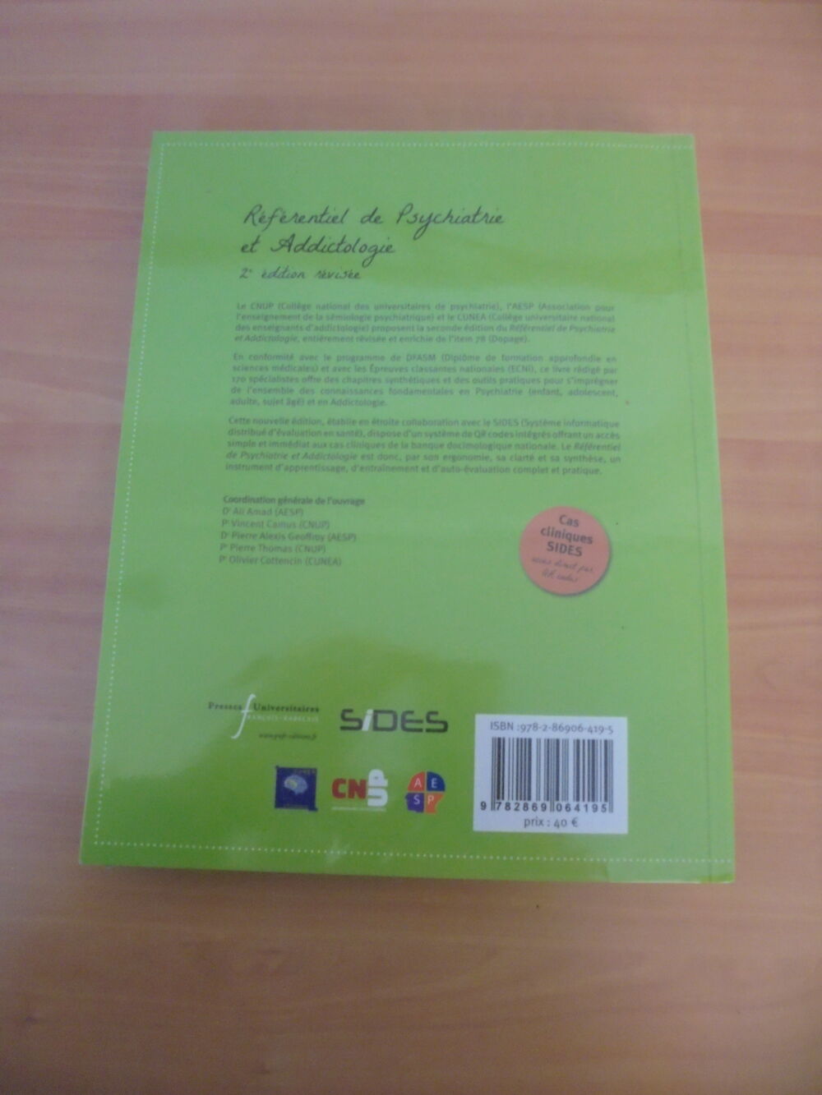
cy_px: 548
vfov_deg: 67.3
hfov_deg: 53.1
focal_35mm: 26
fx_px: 823
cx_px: 411
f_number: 3.5
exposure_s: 1/15
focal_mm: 4.6
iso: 400
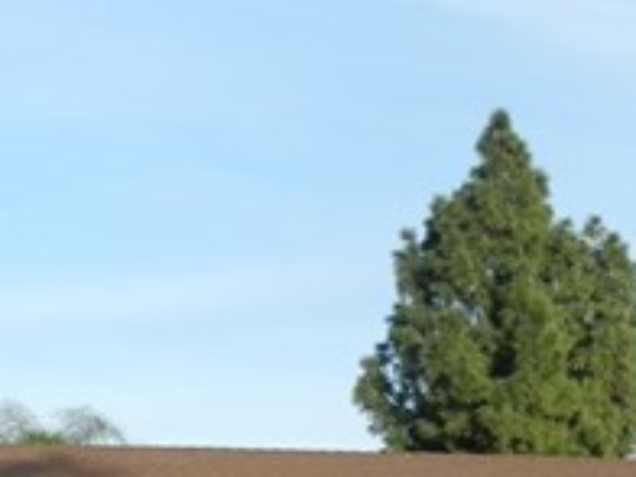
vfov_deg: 13.0
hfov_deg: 17.9
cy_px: 724
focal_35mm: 108
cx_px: 571
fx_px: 1984
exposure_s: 1/800
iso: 160
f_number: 3.8
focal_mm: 5.9
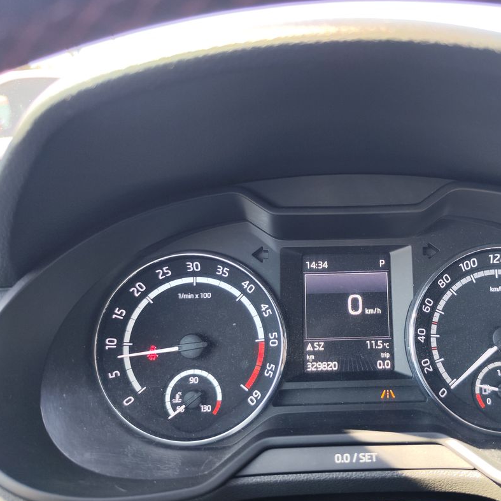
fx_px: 508
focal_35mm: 31
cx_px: 349
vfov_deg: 52.5
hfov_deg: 51.2
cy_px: 274
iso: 150
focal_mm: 7.01
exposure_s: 1/100
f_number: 1.69
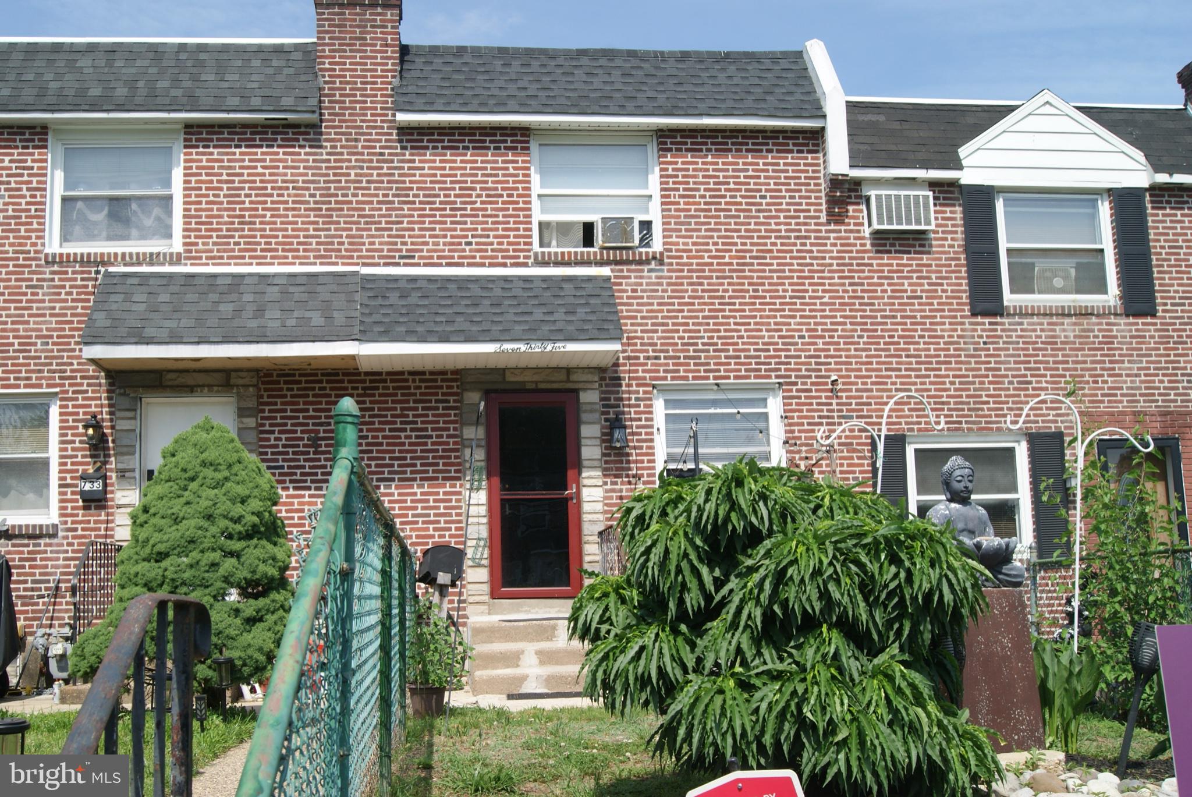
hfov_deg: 53.1
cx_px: 596
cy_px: 398
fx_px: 1193
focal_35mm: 36
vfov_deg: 36.9
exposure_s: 1/125
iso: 100
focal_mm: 24
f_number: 10
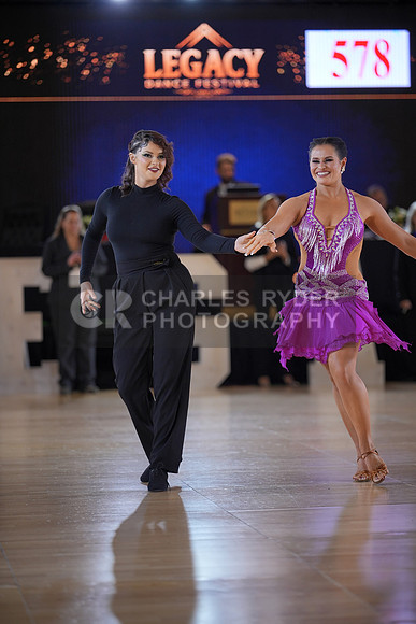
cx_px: 208
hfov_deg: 11.2
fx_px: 2131
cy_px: 312
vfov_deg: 16.6
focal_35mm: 123
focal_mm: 123
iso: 640
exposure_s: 1/500
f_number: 2
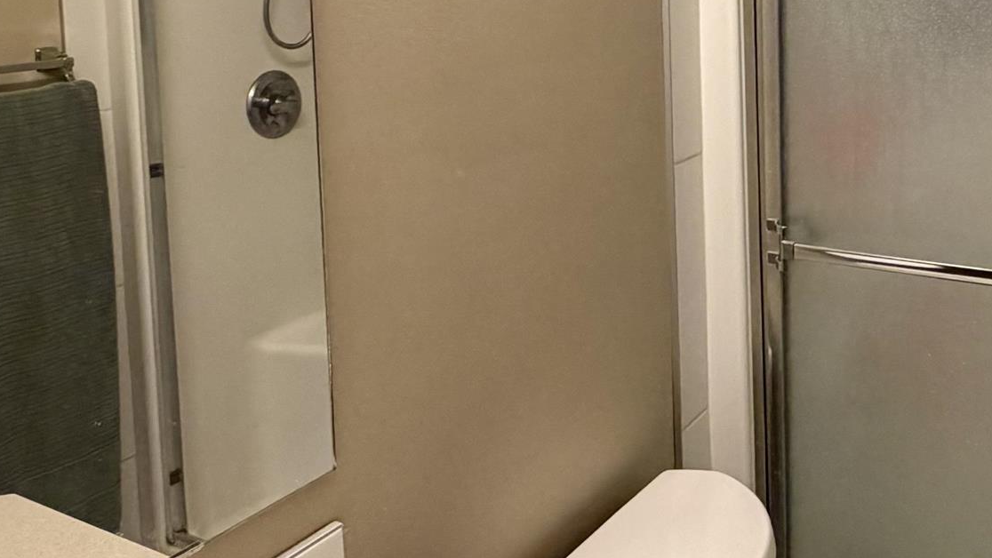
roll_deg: +2.3
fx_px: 1105
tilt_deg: -4.3
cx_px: 614
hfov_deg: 47.9
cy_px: 33
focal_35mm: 42
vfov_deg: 27.1
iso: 250
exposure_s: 1/120
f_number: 2.2
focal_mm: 2.22
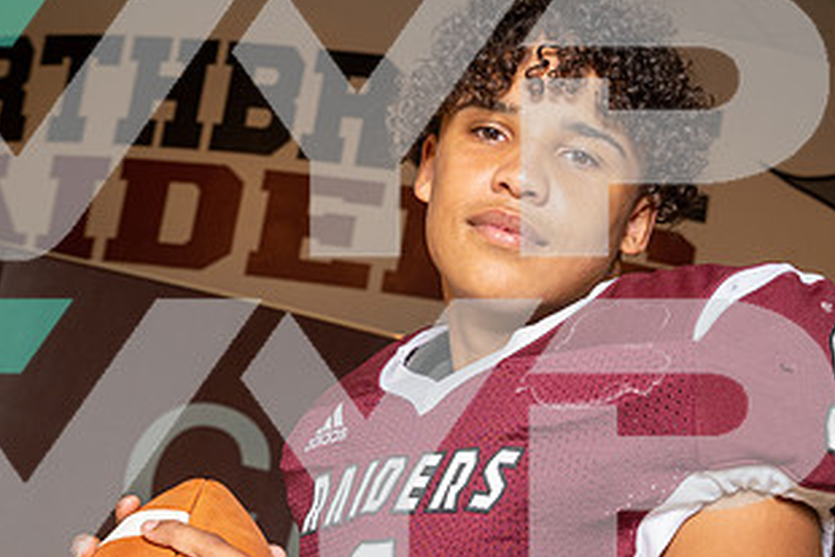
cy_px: 443
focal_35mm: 86
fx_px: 1996
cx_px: 477
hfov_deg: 23.6
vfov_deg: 15.8
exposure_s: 1/250
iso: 800
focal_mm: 46
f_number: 8
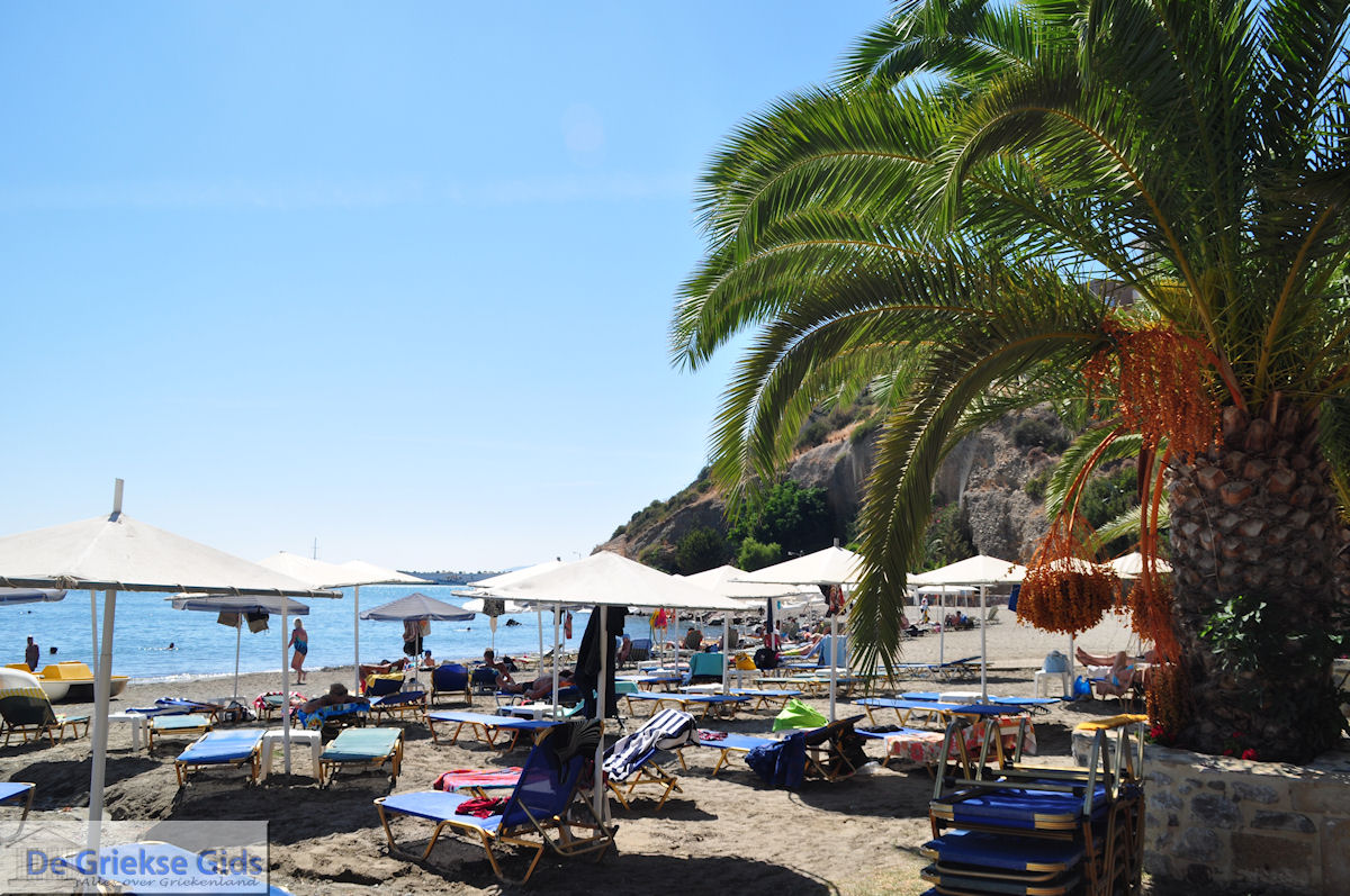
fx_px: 1011
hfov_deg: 67.4
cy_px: 448
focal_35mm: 27
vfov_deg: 47.8
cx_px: 675
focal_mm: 18
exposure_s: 1/400
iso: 200
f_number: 9
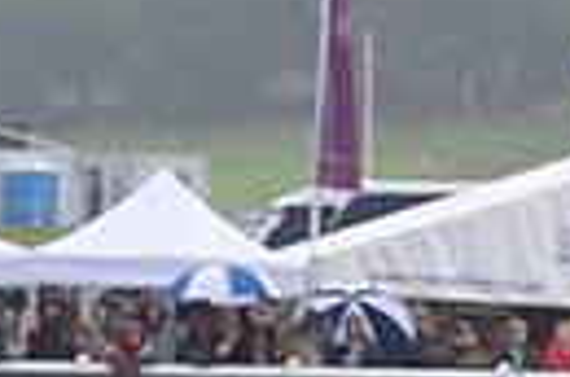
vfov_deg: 2.9
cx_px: 1201
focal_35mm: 470
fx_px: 7424
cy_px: 392
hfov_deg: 4.3
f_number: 5.6
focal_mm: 105
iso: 720
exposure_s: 1/800
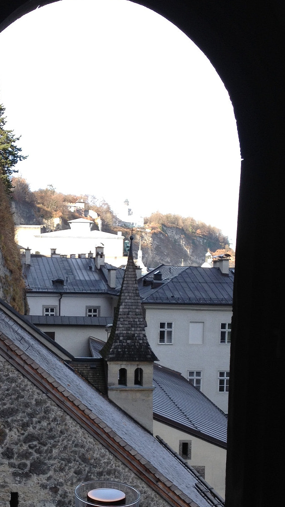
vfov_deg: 38.2
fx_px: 725
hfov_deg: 22.1
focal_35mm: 54
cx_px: 77
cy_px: 326
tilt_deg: -4.6
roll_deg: -0.5
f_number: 2.4
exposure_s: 1/332
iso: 50
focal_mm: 4.28
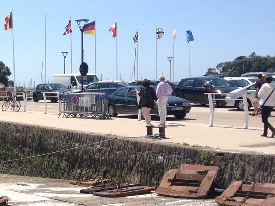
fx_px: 659
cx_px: -45
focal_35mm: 83
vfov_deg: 17.8
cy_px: 115
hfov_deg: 22.0
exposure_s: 1/1623
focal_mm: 4.28
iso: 50
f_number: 2.4
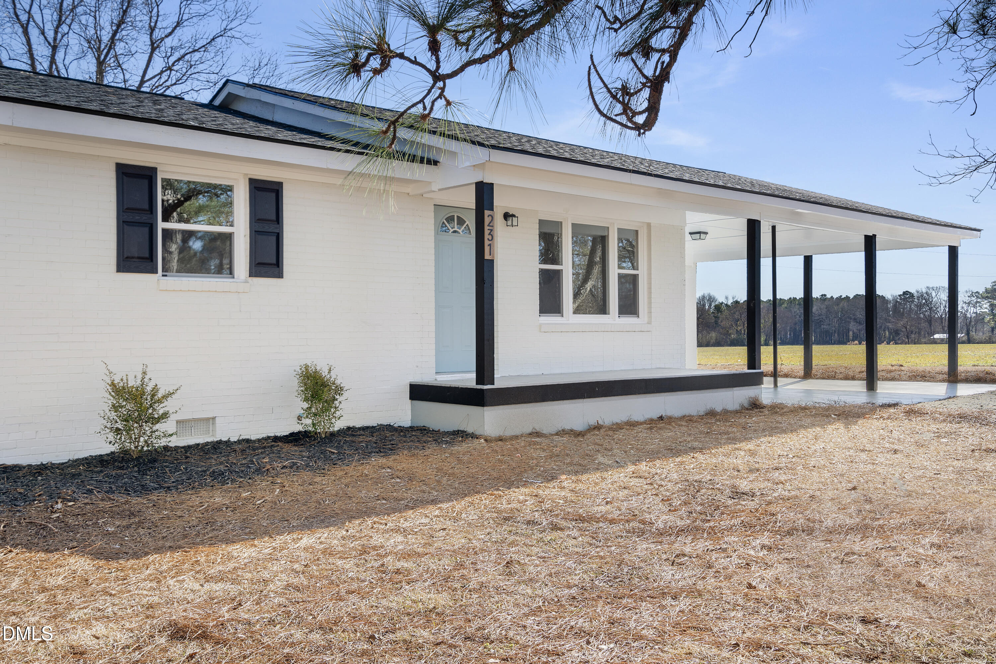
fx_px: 913
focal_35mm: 33
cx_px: 498
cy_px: 332
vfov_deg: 40.0
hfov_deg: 57.2
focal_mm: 33
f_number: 9
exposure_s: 1/1600
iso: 100
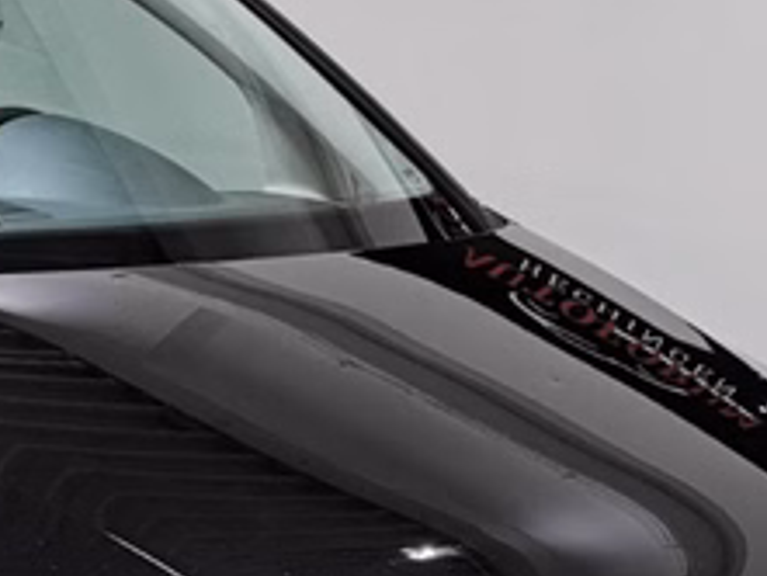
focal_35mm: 141
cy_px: 427
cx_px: -163
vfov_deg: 10.5
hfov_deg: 13.6
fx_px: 3126
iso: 50
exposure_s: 5
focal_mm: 5.56
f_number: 1.6
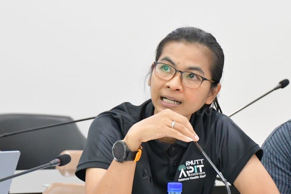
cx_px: 156
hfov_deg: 7.7
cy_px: 136
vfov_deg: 5.1
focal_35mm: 267
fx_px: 2158
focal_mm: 110
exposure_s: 1/125
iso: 9000
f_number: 5.6
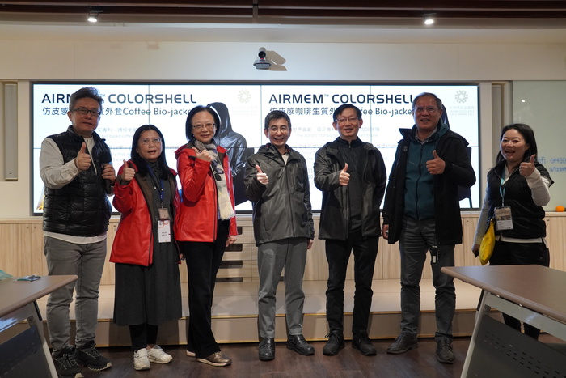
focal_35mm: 34
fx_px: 542
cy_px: 189
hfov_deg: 55.1
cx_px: 283
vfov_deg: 38.4
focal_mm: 23
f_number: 4
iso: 1600
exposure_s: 1/160
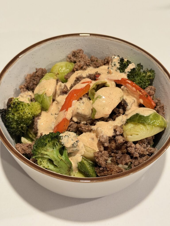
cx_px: 85
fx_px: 314
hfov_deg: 30.3
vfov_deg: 39.7
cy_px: 113
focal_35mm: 48
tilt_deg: -53.8
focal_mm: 6.76
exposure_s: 1/40
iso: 250
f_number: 1.78
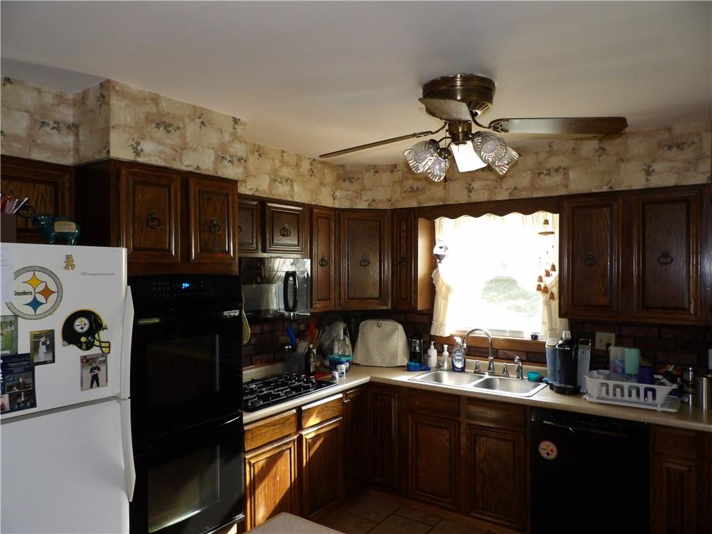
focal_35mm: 24
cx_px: 356
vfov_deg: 56.8
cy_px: 267
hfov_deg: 71.6
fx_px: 494
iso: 200
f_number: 2.8
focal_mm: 4.3
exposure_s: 1/33
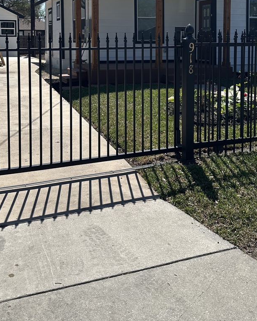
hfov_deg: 34.1
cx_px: 137
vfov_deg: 40.0
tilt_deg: -1.7
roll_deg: -1.1
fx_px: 419
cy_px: 56
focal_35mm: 44
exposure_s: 1/6623
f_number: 1.78
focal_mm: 6.86
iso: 80
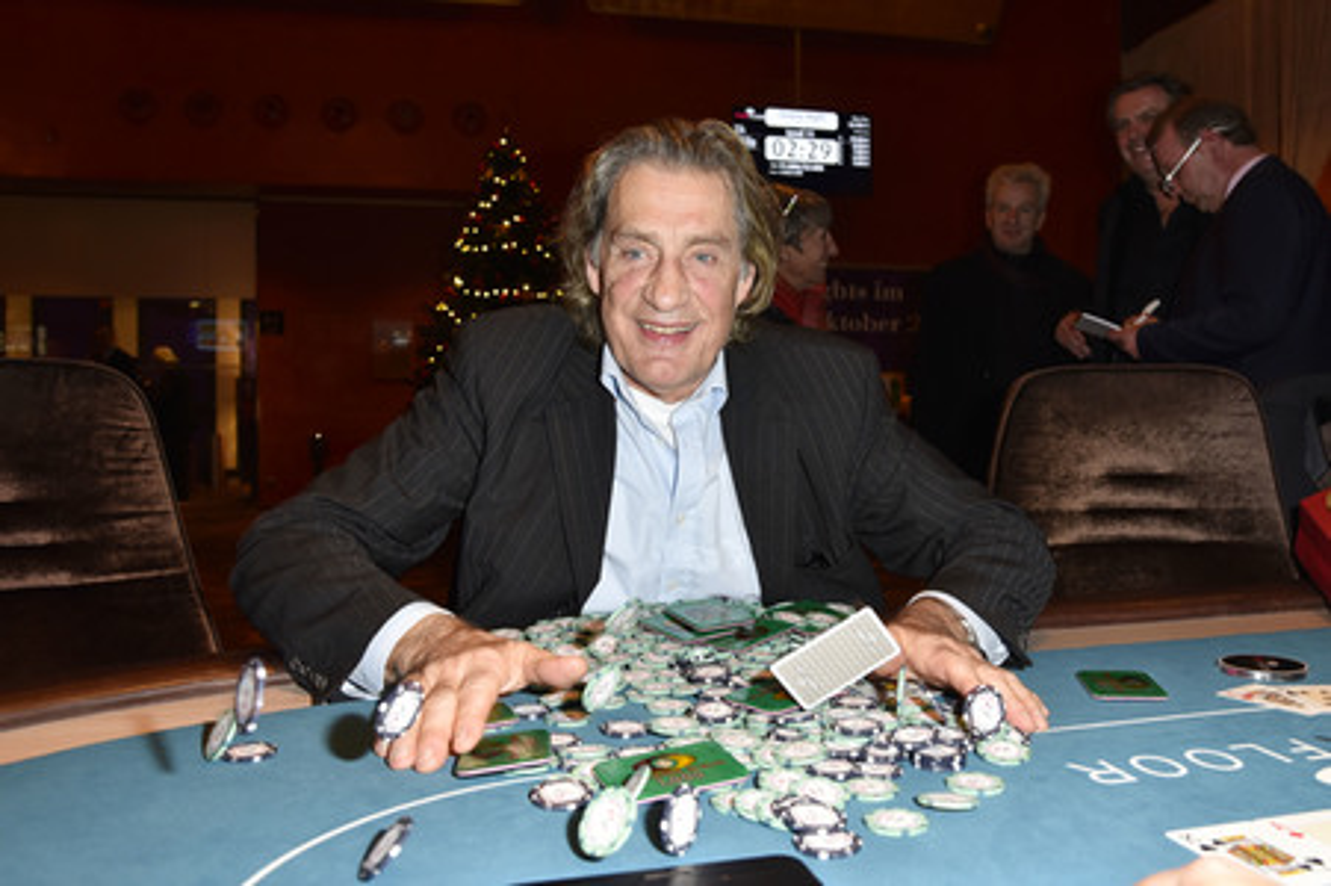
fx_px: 997
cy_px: 443
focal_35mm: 27
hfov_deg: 67.4
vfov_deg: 47.9
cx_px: 666
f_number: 5.6
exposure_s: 1/50
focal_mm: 27
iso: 800
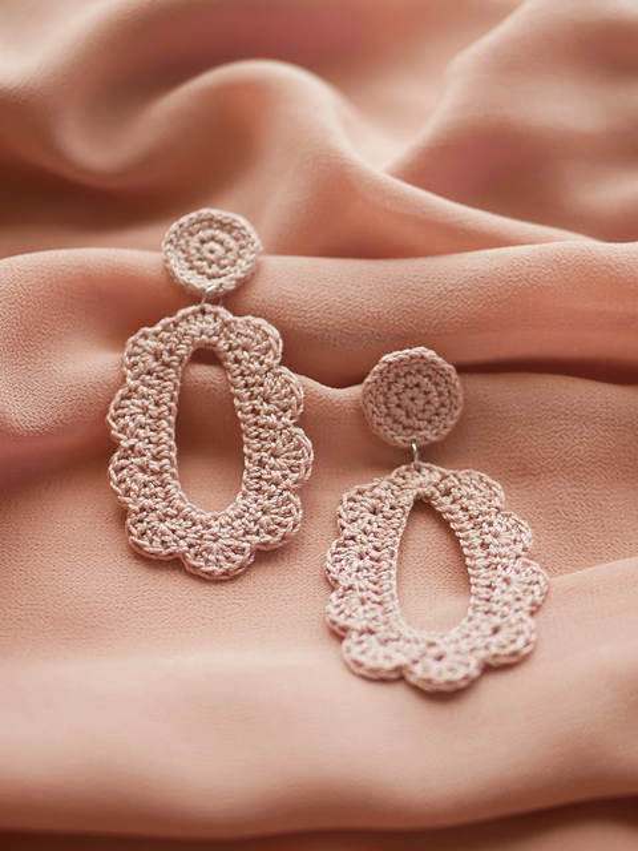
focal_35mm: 50
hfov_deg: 29.1
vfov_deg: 38.2
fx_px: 1229
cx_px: 319
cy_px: 426
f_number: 2
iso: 200
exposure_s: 1/125
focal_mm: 25
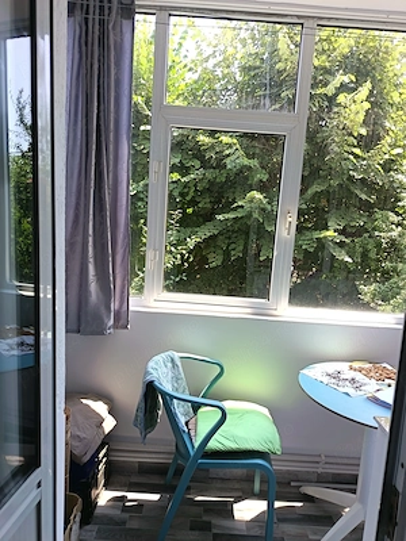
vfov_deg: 71.6
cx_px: 203
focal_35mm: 24
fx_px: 375
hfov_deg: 56.8
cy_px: 270
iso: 134
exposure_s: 1/100
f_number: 1.75
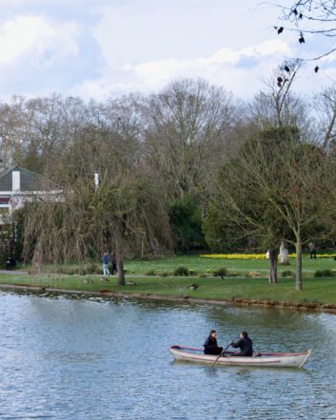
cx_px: 69
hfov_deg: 16.2
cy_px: 210
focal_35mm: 94
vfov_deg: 20.4
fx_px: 1170
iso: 1000
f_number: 7.1
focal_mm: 43.9
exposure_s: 1/1000
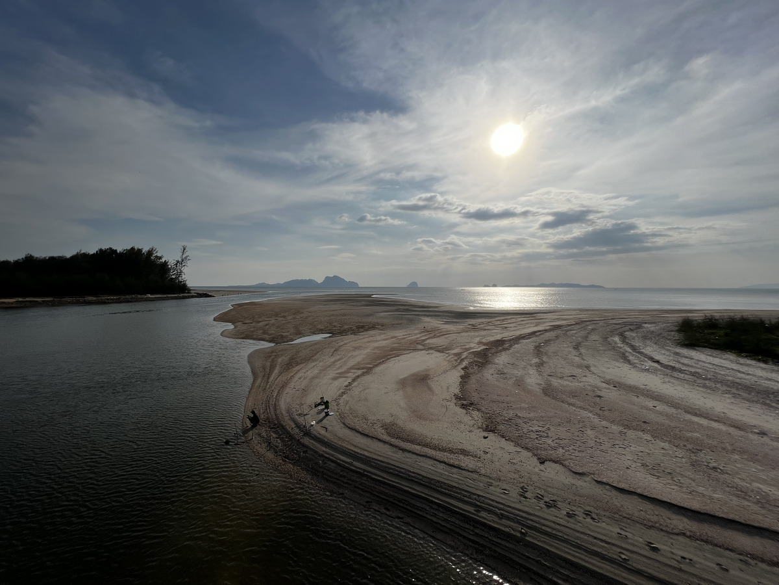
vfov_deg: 89.9
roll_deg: +0.1
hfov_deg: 106.2
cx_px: 390
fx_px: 293
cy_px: 292
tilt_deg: -0.7
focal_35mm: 13
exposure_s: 1/6494
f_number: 1.8
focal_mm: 1.57
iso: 32
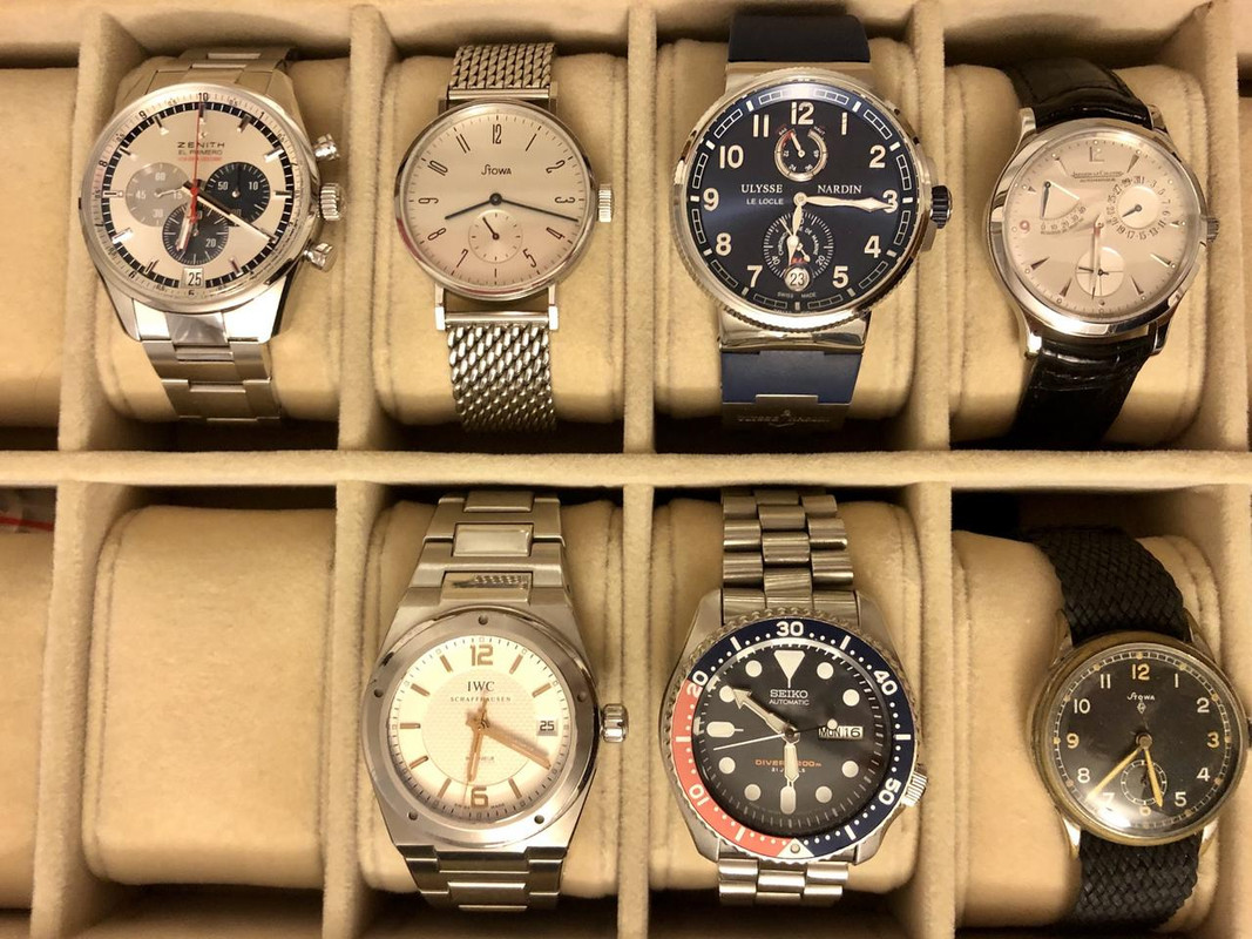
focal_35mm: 28
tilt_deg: -83.4
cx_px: 626
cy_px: 470
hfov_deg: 63.4
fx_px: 1013
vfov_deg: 49.7
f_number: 1.8
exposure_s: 1/14
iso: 100
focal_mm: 3.99
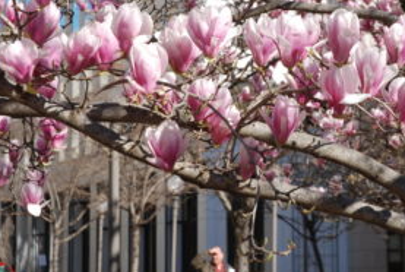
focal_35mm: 149
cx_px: 304
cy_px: 58
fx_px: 1679
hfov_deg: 13.7
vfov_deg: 9.2
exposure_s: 1/200
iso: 100
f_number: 7.1
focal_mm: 55
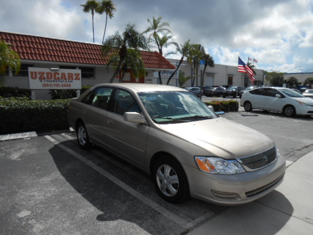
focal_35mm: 26
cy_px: 118
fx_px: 235
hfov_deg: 67.3
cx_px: 156
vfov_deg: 53.1
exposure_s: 1/1500
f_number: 3.5
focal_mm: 4.6
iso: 80
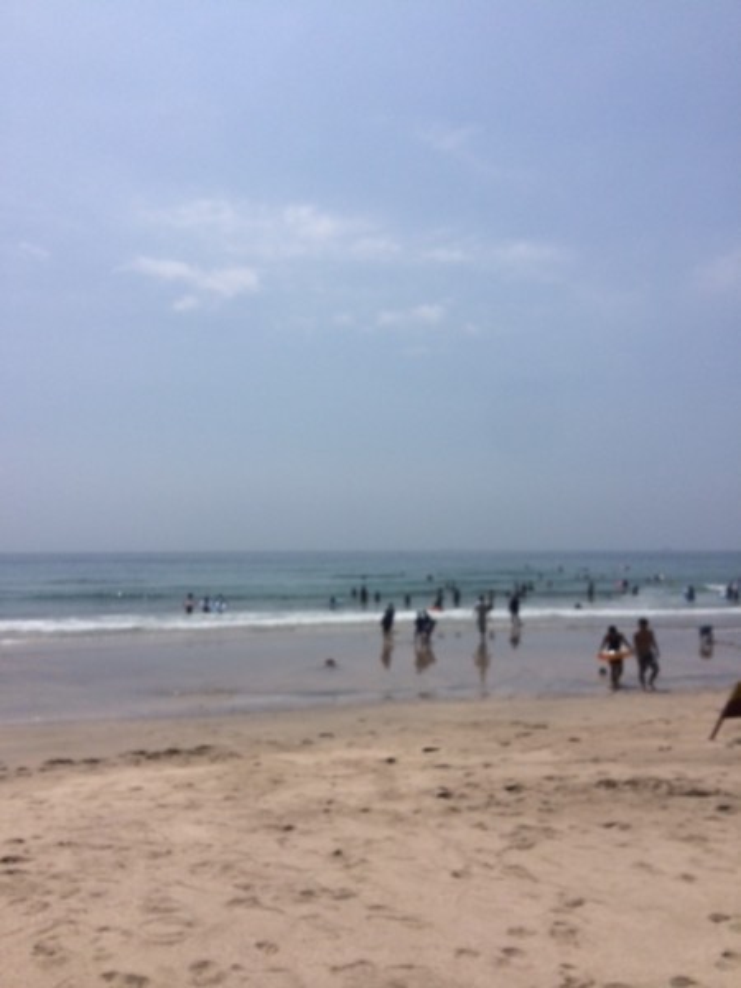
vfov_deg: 60.0
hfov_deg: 46.8
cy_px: 494
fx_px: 856
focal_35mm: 30
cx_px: 370
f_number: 2.2
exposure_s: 1/8264
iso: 40
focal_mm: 4.12
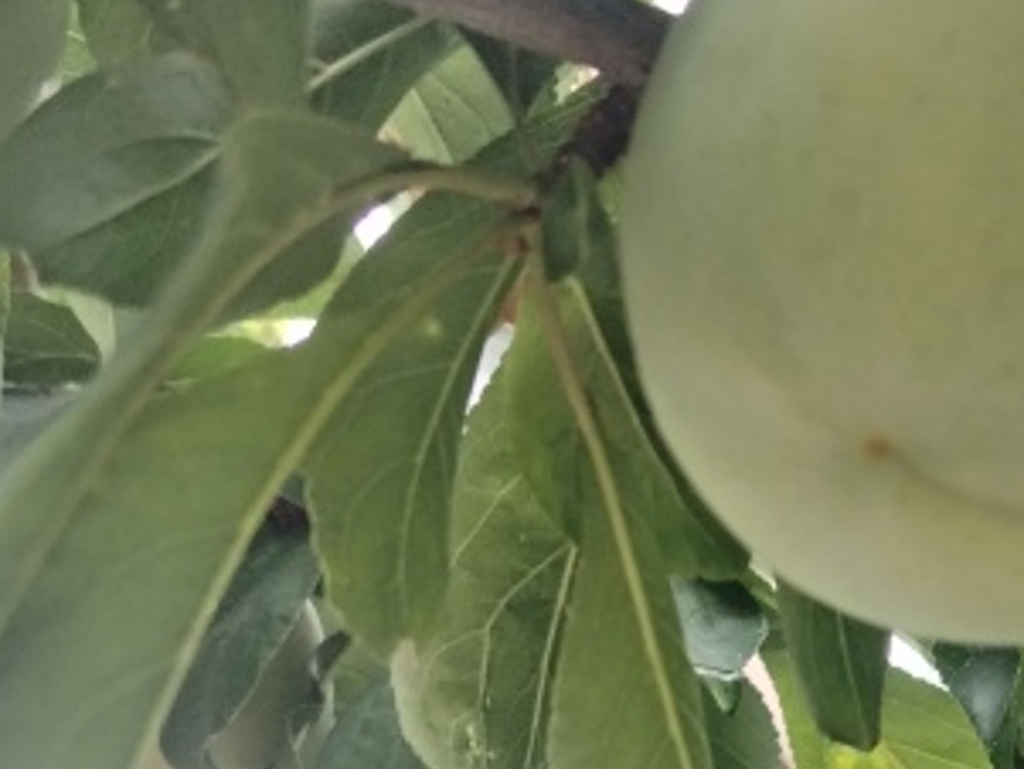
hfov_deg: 27.3
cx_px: 895
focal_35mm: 69
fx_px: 2042
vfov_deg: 20.9
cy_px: 670
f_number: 1.8
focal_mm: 4.25
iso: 100
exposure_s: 1/179
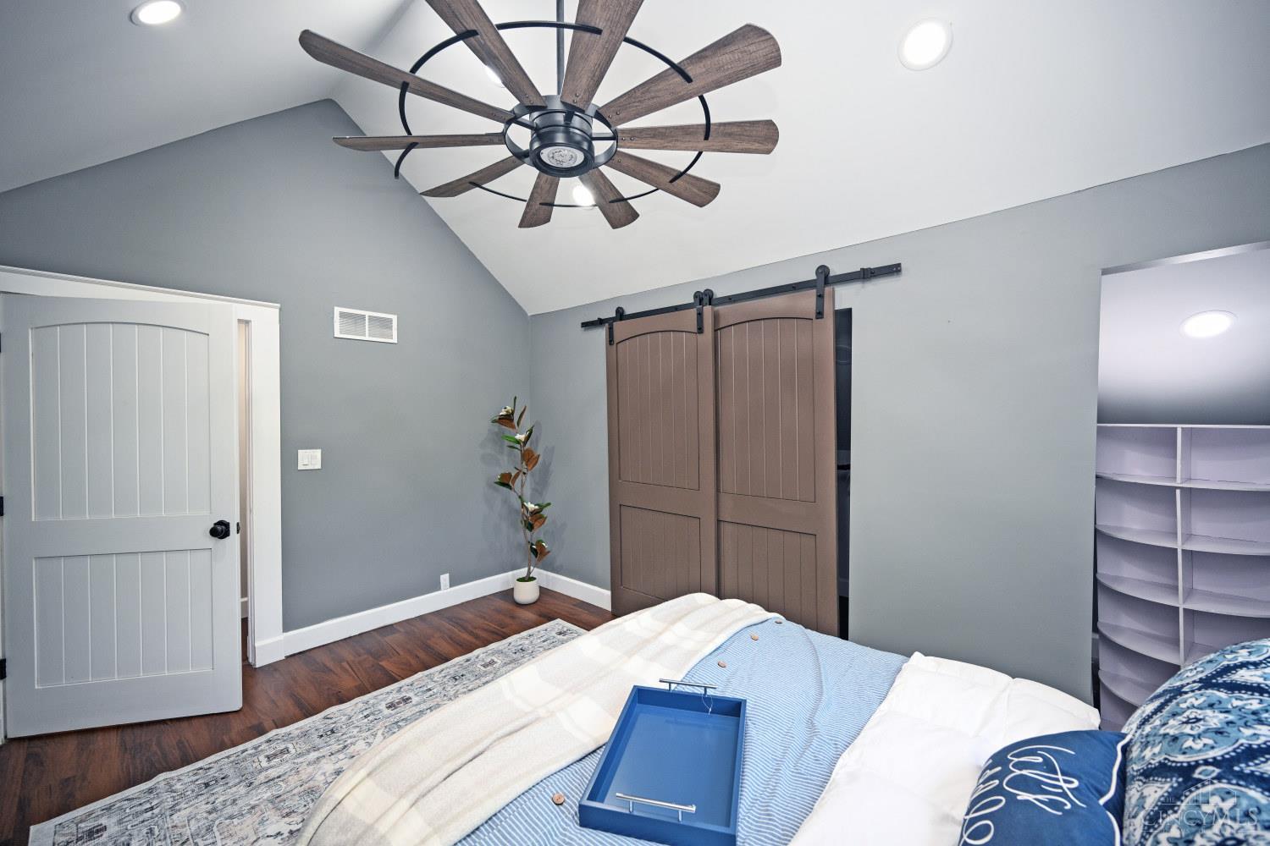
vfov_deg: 81.2
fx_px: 494
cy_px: 423
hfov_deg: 104.3
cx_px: 635
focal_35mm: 14
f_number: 4
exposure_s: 1/60
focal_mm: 14
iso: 720
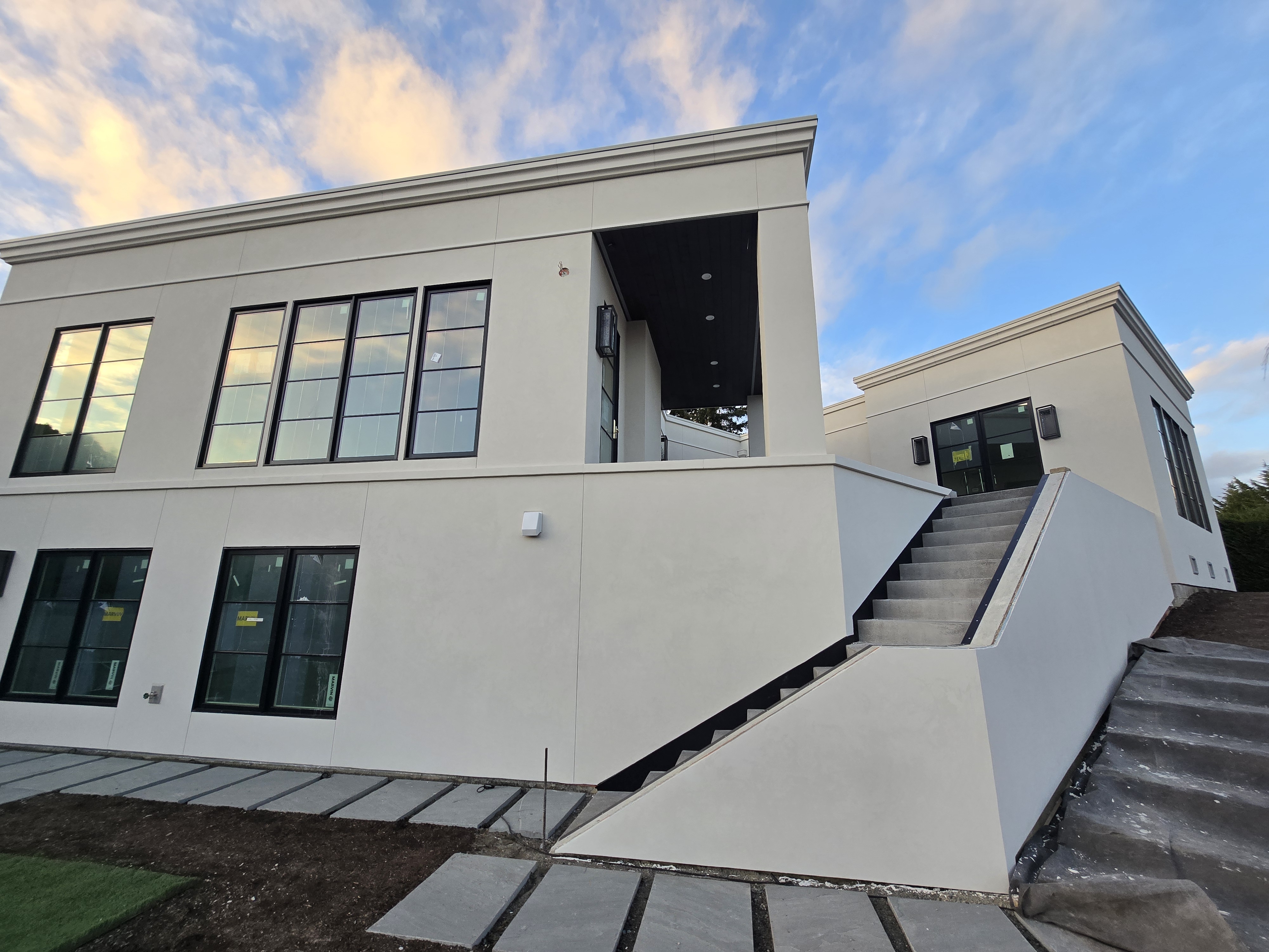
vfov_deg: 89.9
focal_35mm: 13
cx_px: 634
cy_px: 476
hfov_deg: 106.2
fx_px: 477
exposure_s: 1/288
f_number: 2.2
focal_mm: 2.2
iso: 50
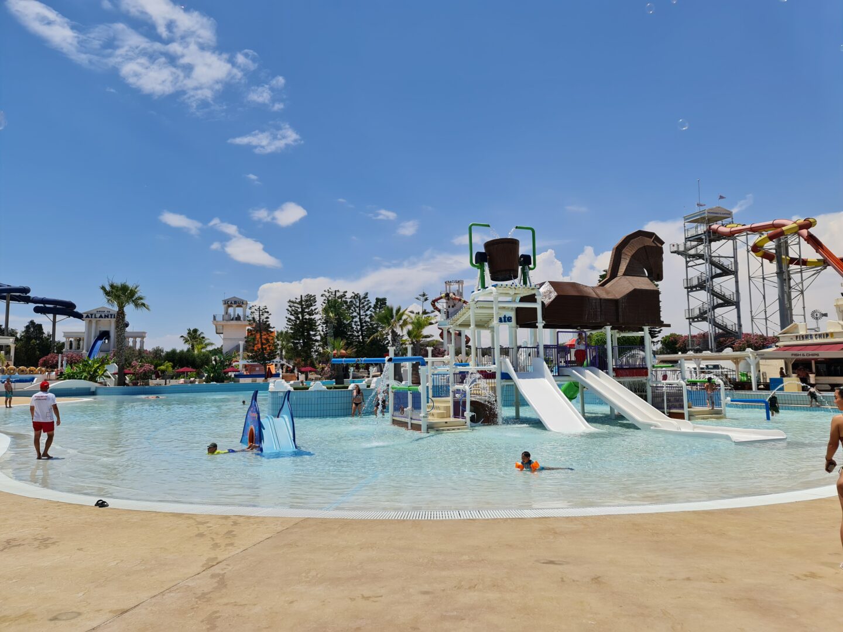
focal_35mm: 25
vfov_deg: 54.9
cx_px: 422
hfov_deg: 69.4
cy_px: 316
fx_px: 609
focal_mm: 7
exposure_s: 1/1908
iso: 50
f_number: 1.8
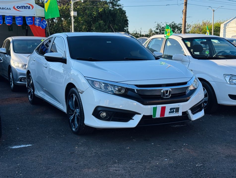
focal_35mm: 48
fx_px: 328
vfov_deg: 30.4
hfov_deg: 39.5
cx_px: 118
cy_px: 89
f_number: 1.78
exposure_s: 1/1560
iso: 64
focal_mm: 6.76
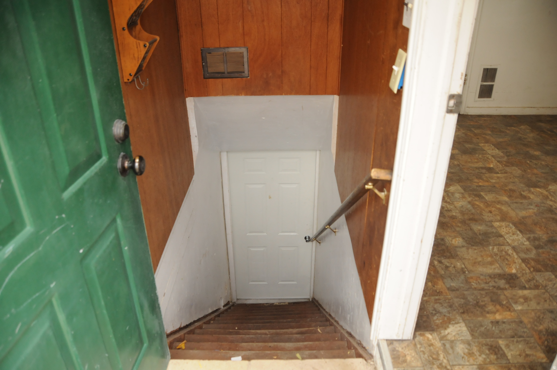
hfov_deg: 67.4
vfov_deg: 47.8
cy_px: 185
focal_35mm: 27
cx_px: 278
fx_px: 417
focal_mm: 18
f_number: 3.5
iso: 800
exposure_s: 1/125
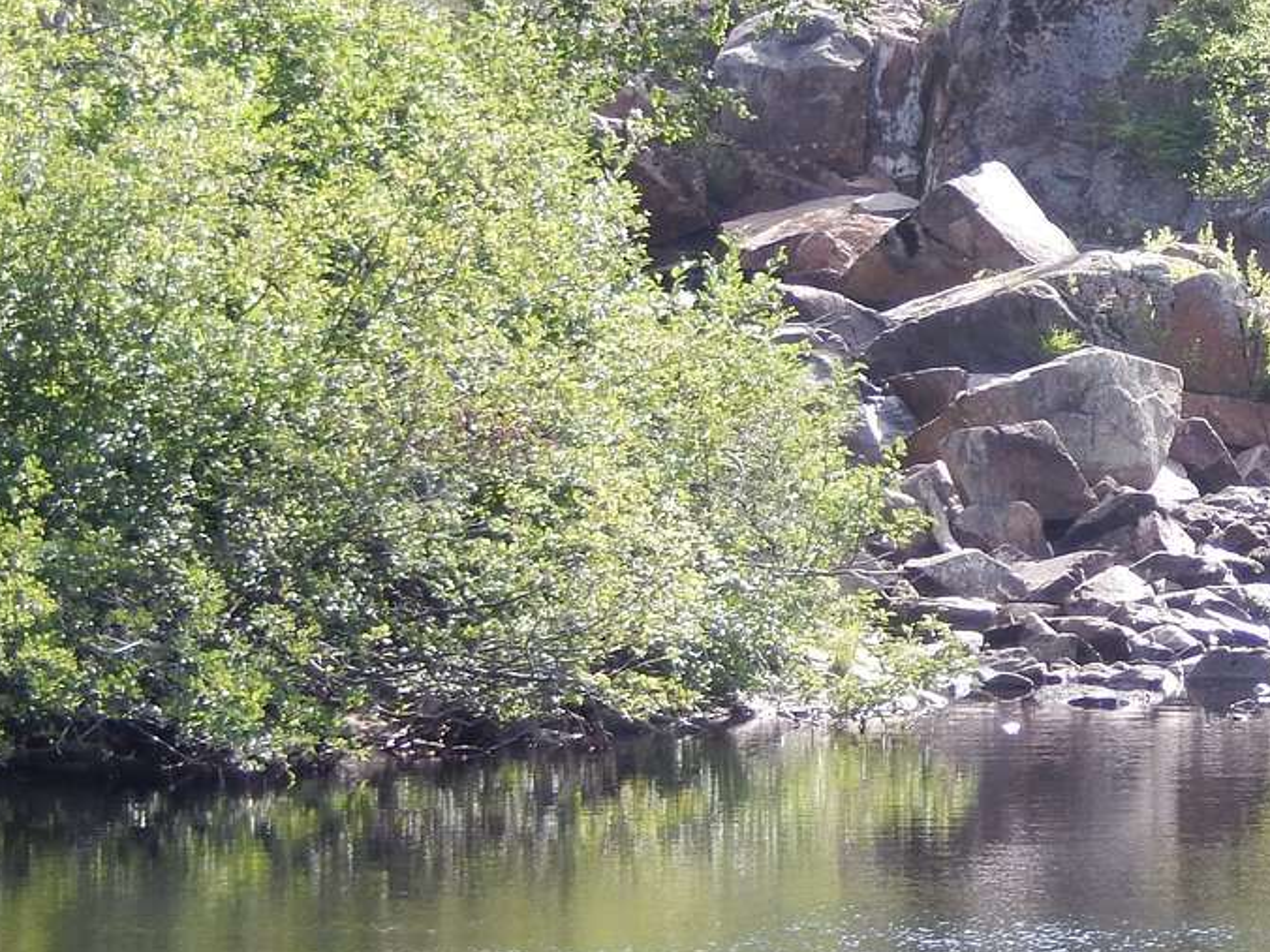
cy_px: 494
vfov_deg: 6.6
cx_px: 1249
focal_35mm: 225
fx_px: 8255
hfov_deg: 8.7
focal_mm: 17
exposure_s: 1/100
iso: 125
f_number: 5.2
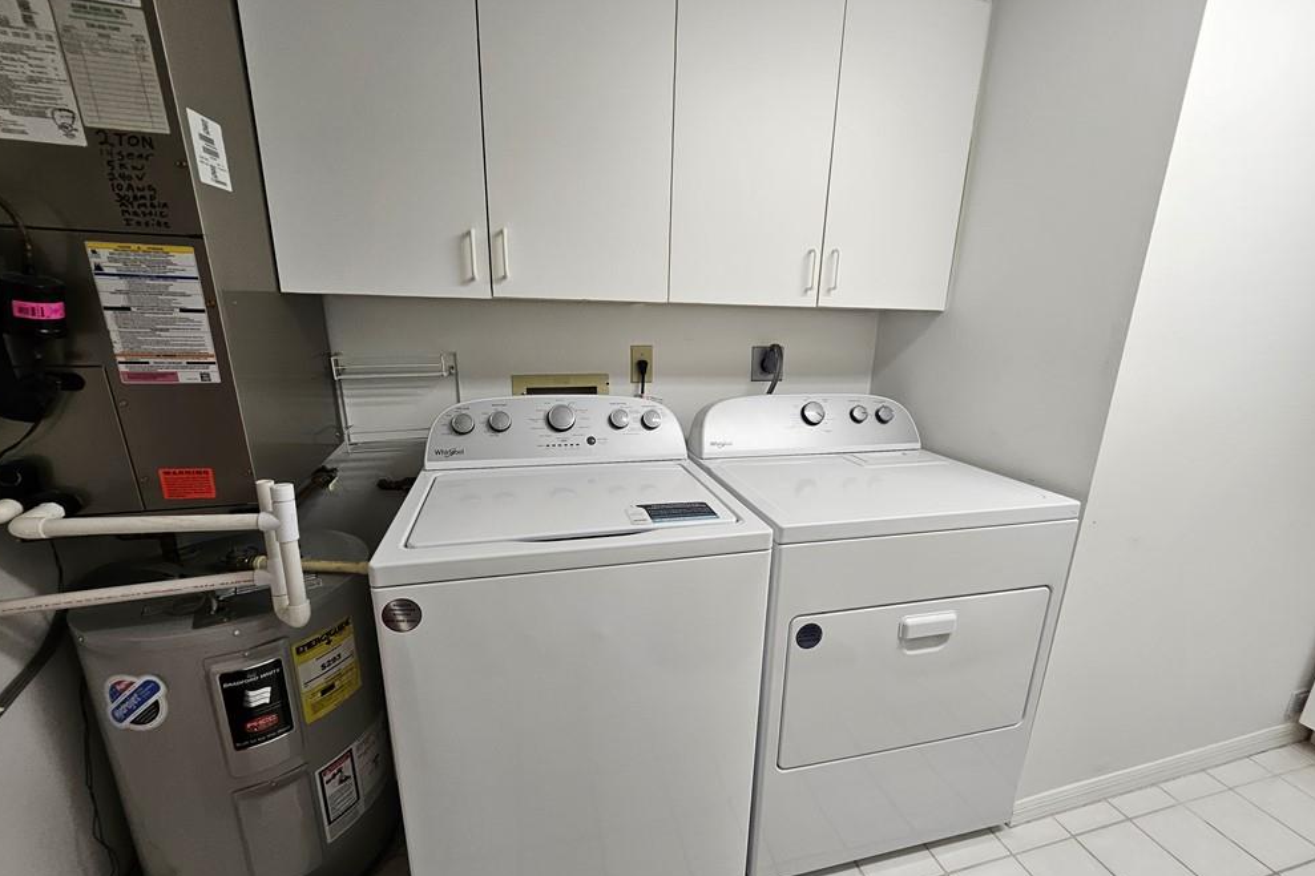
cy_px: 456
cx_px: 662
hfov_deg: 104.3
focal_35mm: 14
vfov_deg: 81.1
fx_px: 511
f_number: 2.2
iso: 64
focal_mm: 1.7
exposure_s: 1/60
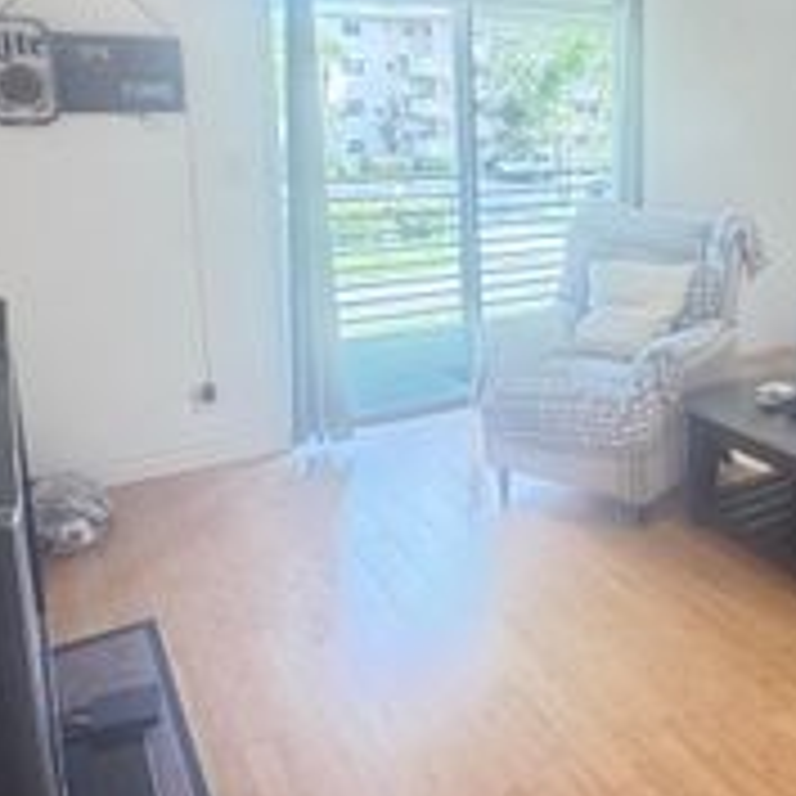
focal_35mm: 35
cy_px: 250
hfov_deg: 42.9
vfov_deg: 46.3
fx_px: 911
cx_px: 729
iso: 320
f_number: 2.2
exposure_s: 1/60
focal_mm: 2.22
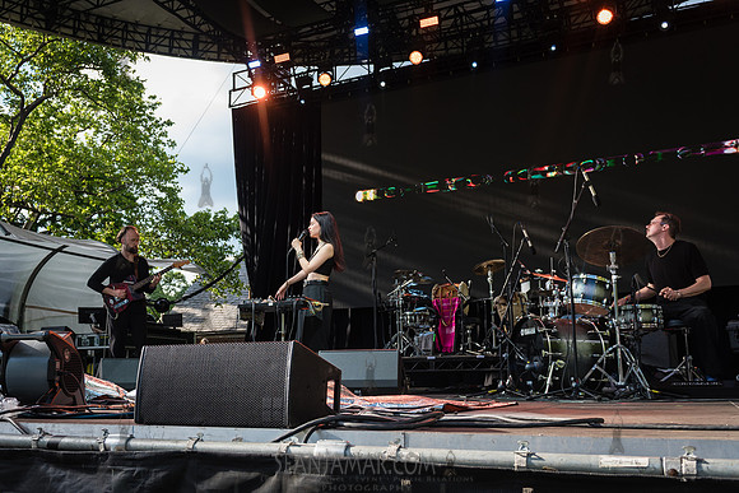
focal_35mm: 36
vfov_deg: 36.7
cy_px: 265
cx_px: 300
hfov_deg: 52.6
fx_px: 743
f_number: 4
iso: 400
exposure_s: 1/640
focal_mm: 29
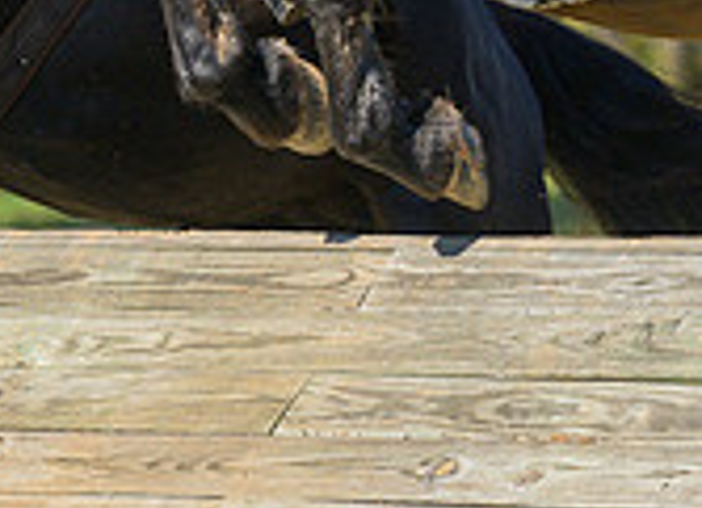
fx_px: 14345
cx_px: 328
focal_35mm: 716
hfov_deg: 2.8
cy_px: -361
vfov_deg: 2.0
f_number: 4
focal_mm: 195
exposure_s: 1/1000
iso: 200
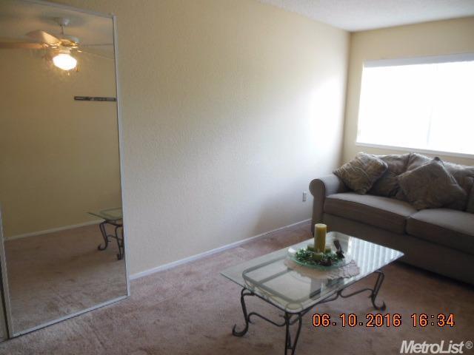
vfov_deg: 54.9
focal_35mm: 25
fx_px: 342
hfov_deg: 69.4
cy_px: 178
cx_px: 237
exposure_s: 1/30
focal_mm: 4.5
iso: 200
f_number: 3.2
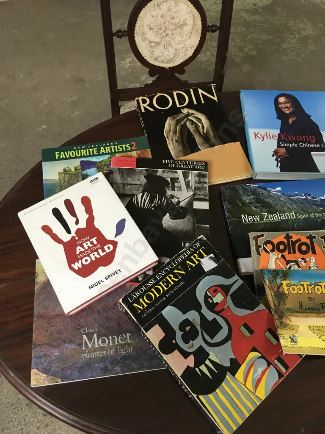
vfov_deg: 61.7
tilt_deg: -59.6
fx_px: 363
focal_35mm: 29
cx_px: 162
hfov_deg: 48.2
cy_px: 217
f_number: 2.2
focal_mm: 4.15
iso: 160
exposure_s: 1/33
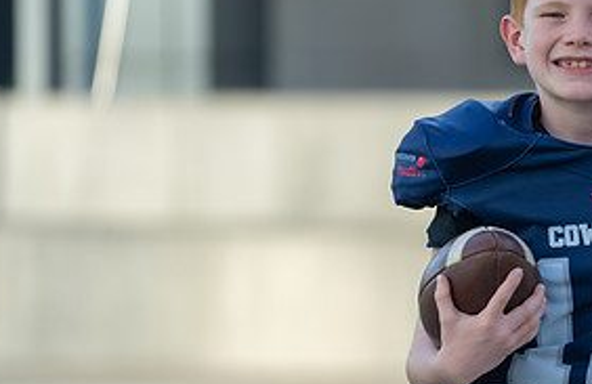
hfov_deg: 5.2
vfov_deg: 3.4
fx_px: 6508
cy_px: 179
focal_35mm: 399
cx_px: 578
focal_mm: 186
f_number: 2.8
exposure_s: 1/500
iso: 100
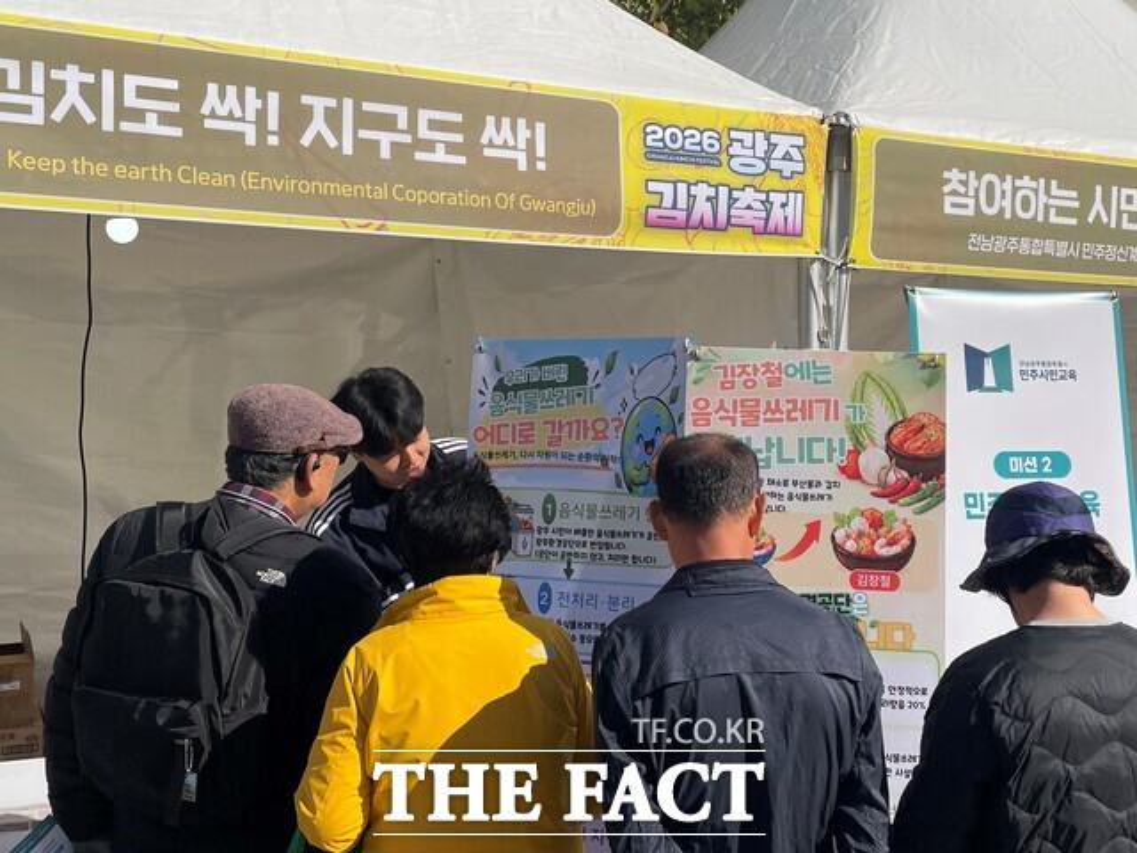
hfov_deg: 67.3
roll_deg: +3.2
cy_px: 426
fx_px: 854
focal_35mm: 26
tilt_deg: -0.1
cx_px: 568
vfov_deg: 53.1
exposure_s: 1/6897
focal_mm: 4.2
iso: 32
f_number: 1.6
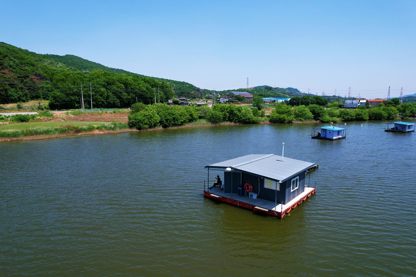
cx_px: 208
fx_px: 254
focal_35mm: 22
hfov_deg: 78.6
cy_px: 138
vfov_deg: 57.2
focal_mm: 8.38
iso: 110
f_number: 2.8
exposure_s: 1/2000
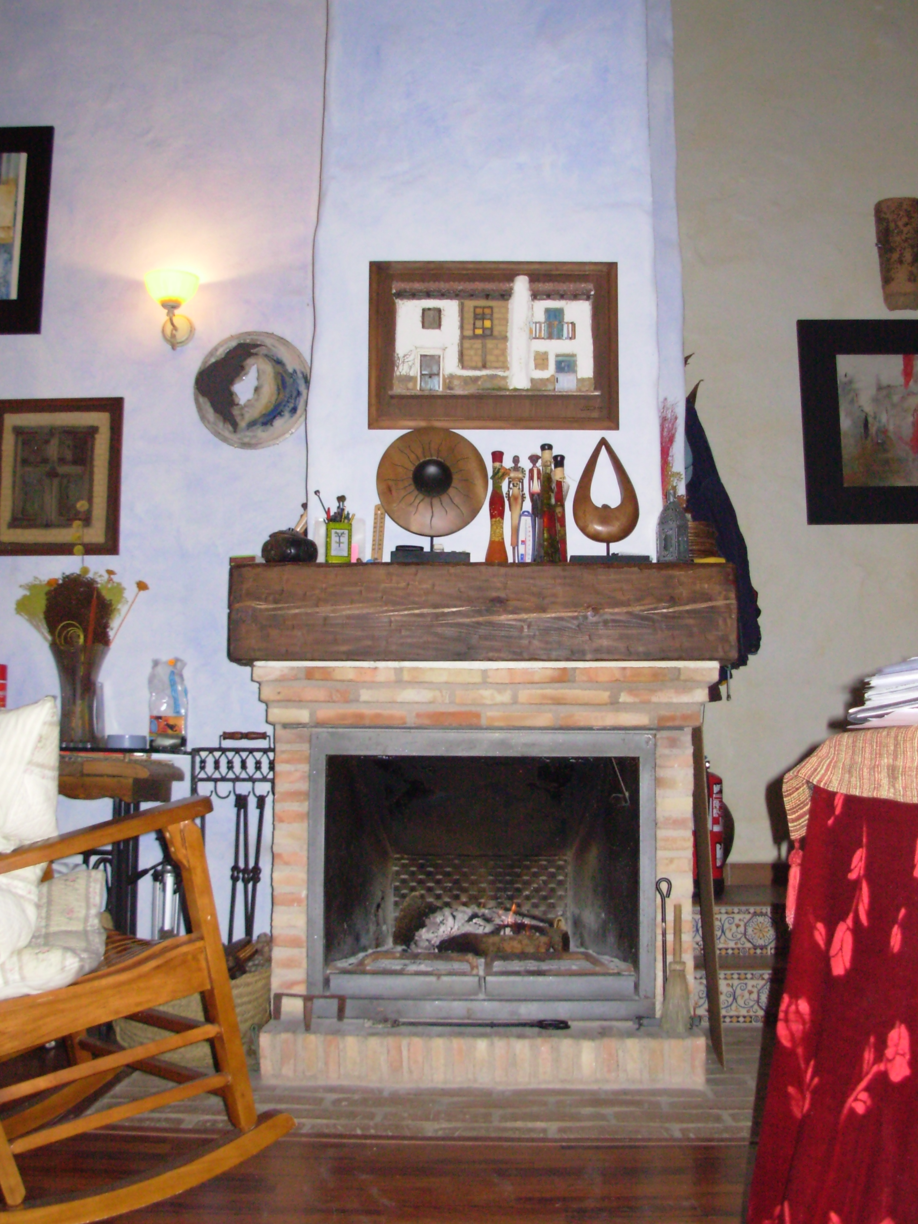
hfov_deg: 37.7
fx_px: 1344
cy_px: 612
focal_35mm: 38
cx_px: 459
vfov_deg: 49.0
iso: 194
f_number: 2.9
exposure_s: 1/124
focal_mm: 6.3
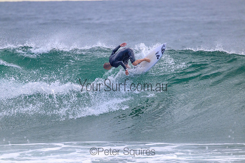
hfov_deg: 2.7
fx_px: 5173
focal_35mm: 760
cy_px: 82
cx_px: 122
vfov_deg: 1.8
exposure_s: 1/1600
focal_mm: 760
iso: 2200
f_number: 11
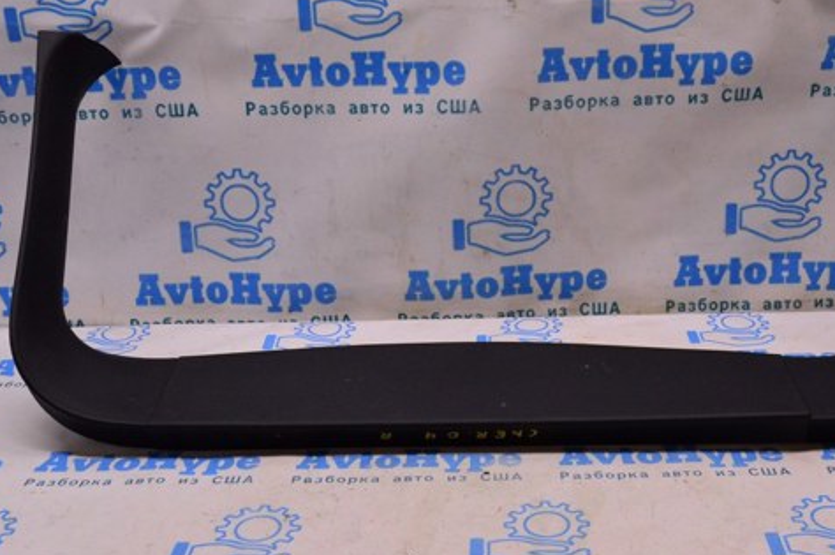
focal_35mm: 51
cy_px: 189
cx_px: 491
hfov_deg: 39.0
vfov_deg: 26.5
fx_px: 1174
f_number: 8
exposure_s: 1/125
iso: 1600
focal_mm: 25
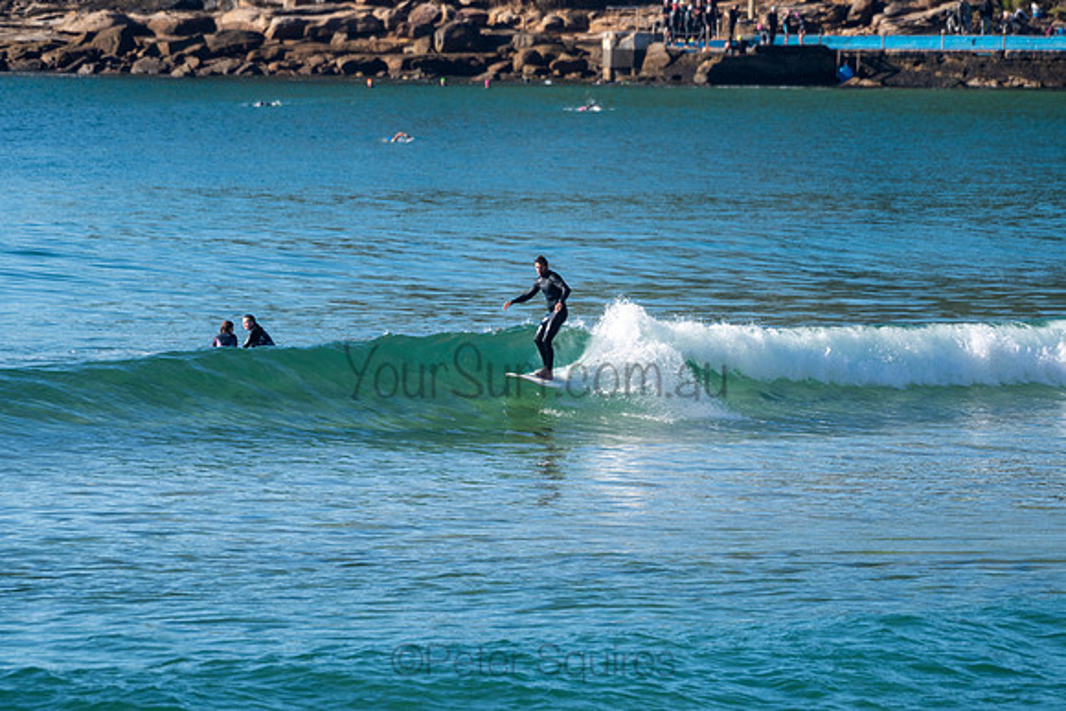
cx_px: 545
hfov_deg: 5.1
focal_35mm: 407
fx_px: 12054
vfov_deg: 3.4
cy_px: 347
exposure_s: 1/500
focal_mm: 340
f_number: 5.6
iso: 110
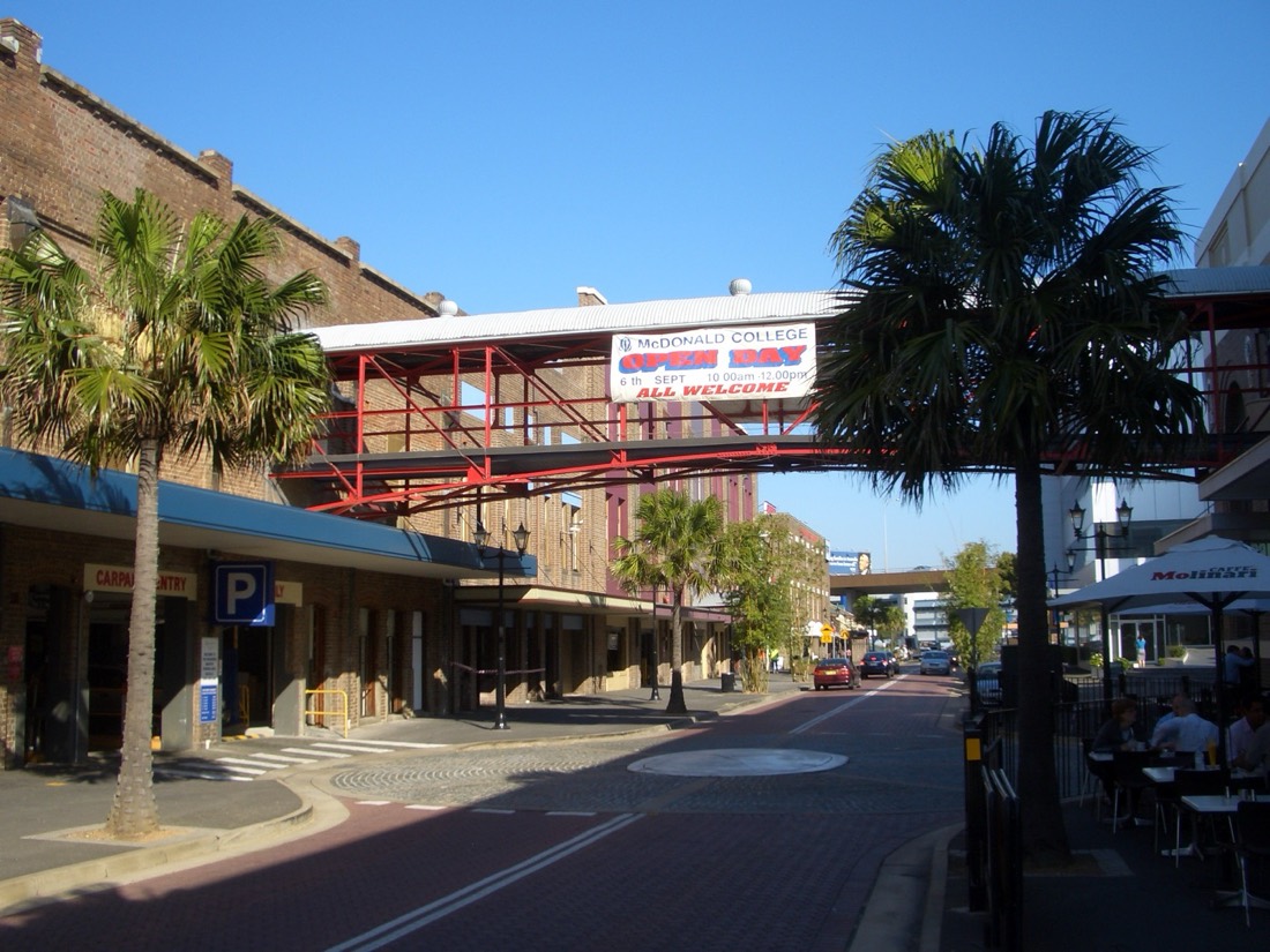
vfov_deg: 40.7
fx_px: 1284
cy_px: 476
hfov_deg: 52.6
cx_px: 635
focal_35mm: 35
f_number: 4.3
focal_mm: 5.8
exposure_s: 1/320
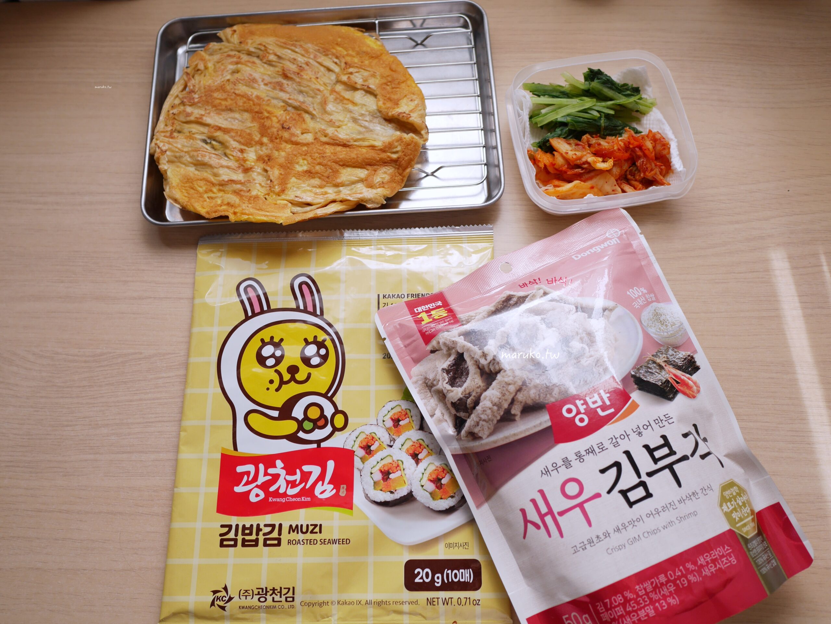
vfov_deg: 46.8
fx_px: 720
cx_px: 416
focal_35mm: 30
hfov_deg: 59.9
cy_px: 312
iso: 200
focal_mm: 15
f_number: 2.8
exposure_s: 1/160
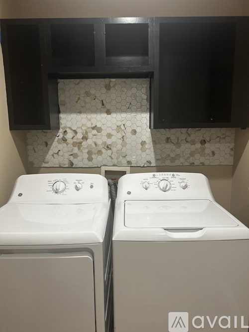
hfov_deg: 53.0
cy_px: 166
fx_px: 249
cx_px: 124
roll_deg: -0.2
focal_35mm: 26
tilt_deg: -9.4
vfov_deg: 67.3
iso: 64
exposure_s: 1/60
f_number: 1.5
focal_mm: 5.7
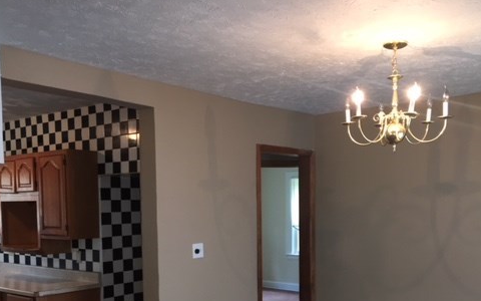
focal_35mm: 41
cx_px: 248
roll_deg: +1.7
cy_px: 235
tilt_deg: -2.3
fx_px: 537
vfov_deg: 30.6
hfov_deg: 48.2
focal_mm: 4.15
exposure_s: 1/30
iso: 100
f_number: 2.2
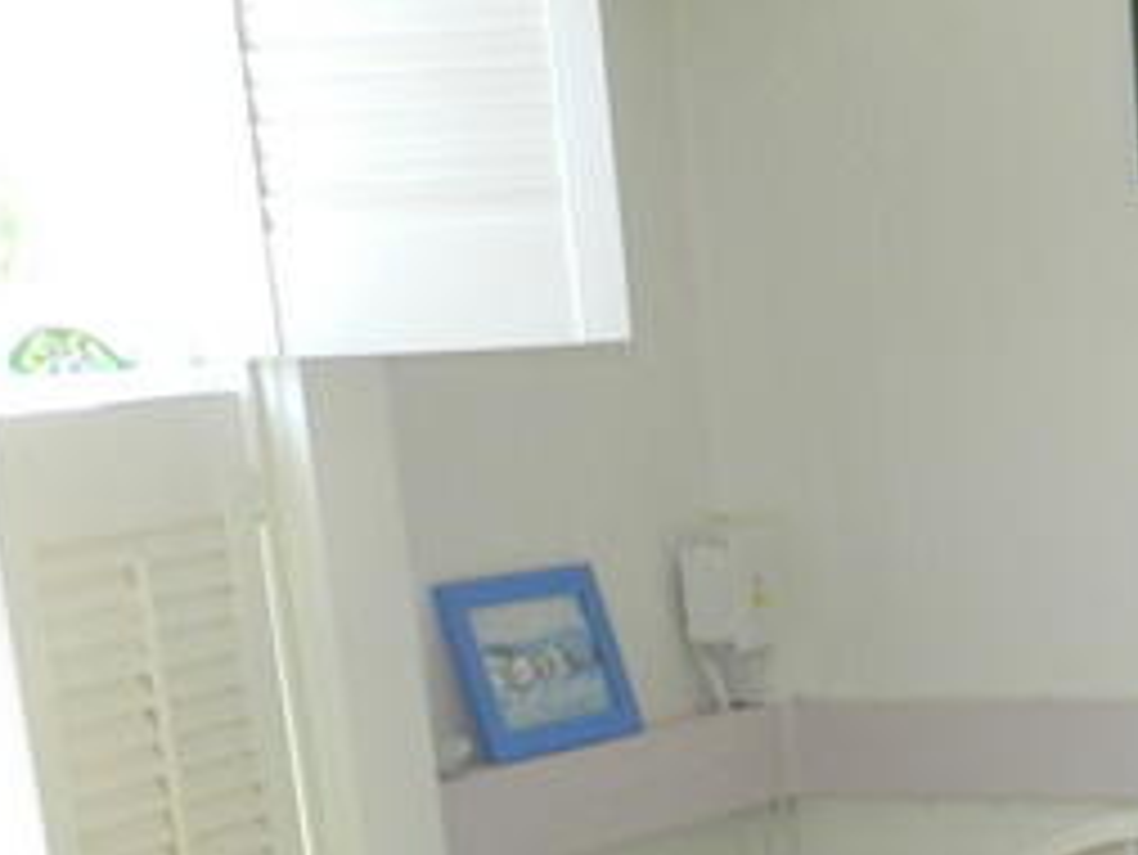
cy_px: 1215
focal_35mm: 91
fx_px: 2993
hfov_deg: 20.8
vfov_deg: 15.2
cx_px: 1142
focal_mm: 4
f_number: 3.4
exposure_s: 1/30
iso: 200
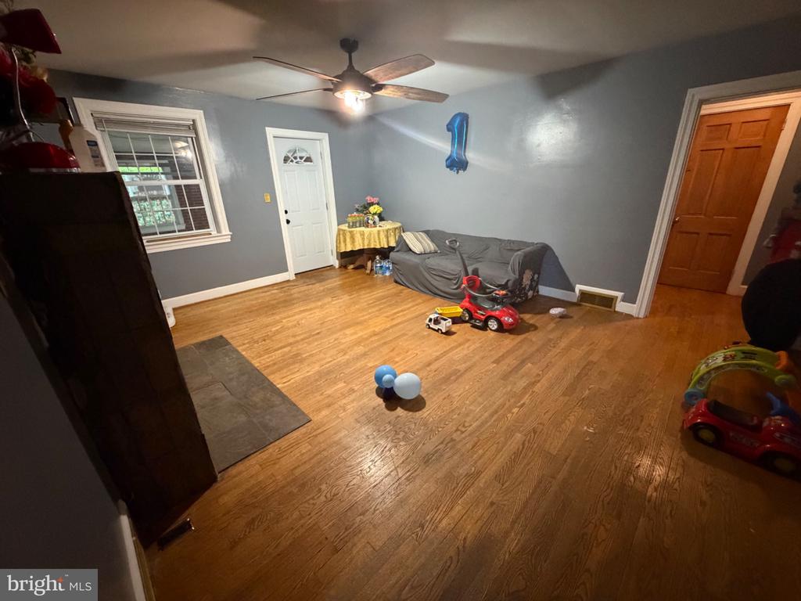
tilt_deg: -20.7
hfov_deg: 102.1
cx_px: 400
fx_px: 324
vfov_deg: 85.7
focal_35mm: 14
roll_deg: +2.6
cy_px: 300
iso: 1250
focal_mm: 2.22
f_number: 2.2
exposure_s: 1/40
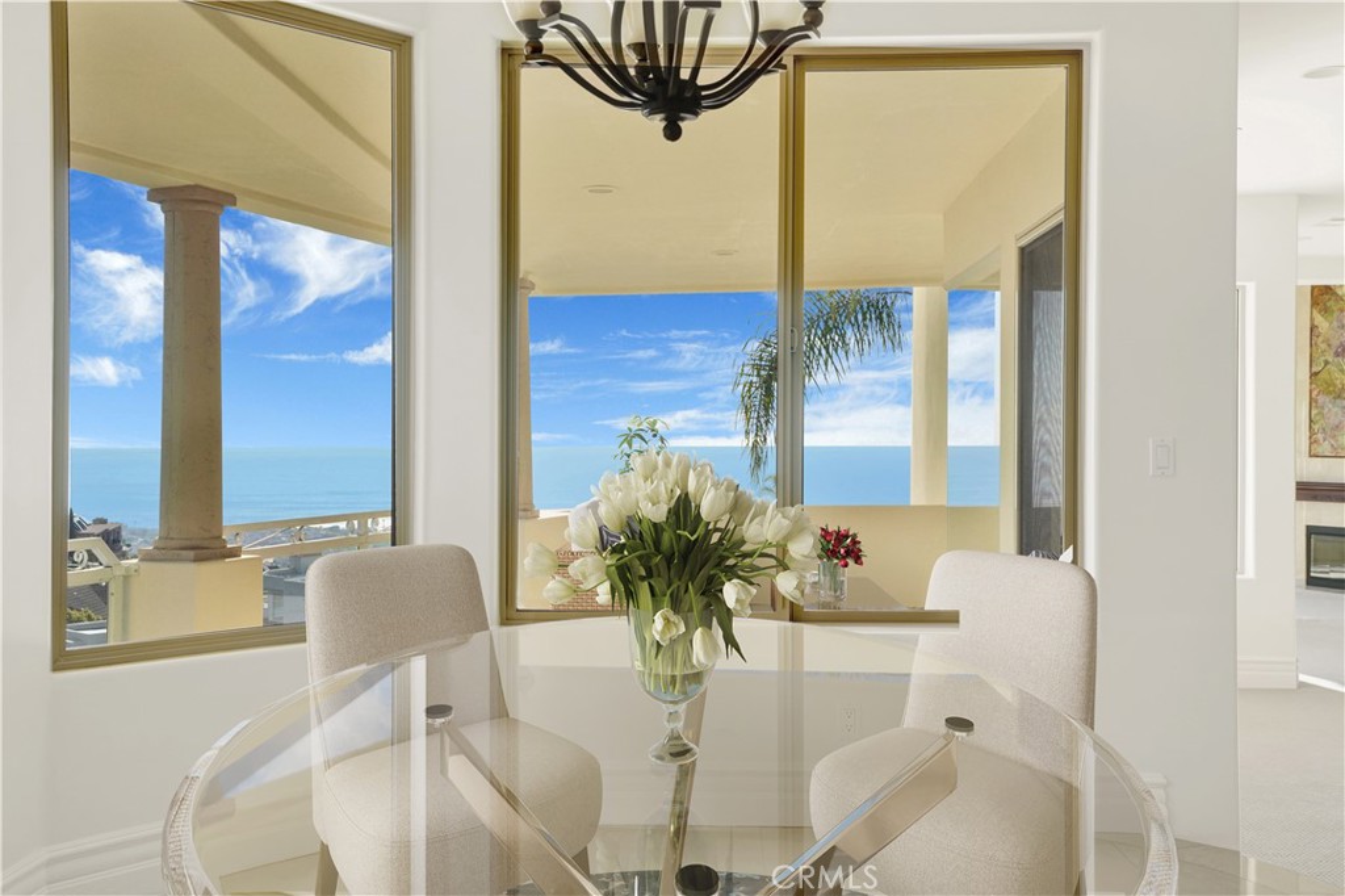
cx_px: 672
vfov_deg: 37.8
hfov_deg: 54.4
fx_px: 1307
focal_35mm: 35
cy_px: 448
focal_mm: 35
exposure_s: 1/640
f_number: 7.1
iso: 400
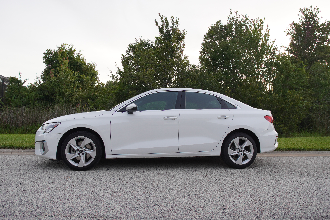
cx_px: 165
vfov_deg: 53.1
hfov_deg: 73.7
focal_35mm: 24
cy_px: 110
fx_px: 220
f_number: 5.6
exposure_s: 1/50
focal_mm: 16
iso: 100
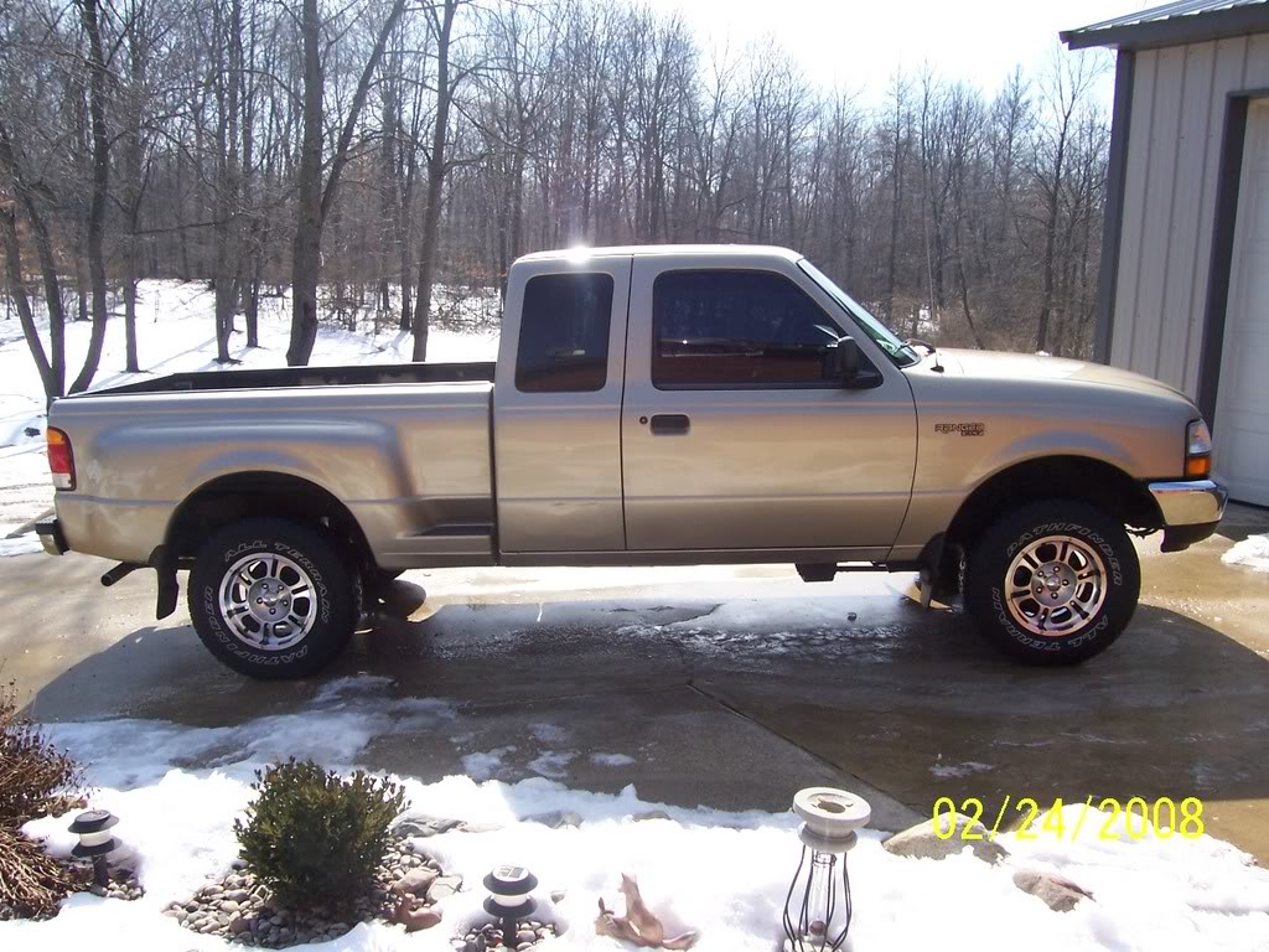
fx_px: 1246
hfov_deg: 54.0
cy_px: 476
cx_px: 634
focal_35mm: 34
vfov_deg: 41.8
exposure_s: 1/350
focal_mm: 5.6
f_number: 5.6
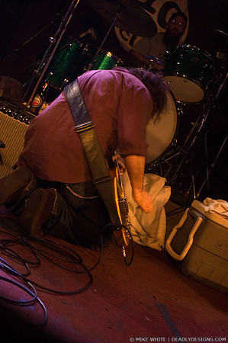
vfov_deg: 37.9
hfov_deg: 25.7
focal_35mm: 52
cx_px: 114
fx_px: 500
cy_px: 172
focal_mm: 35
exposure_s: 1/50
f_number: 2.8
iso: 1600
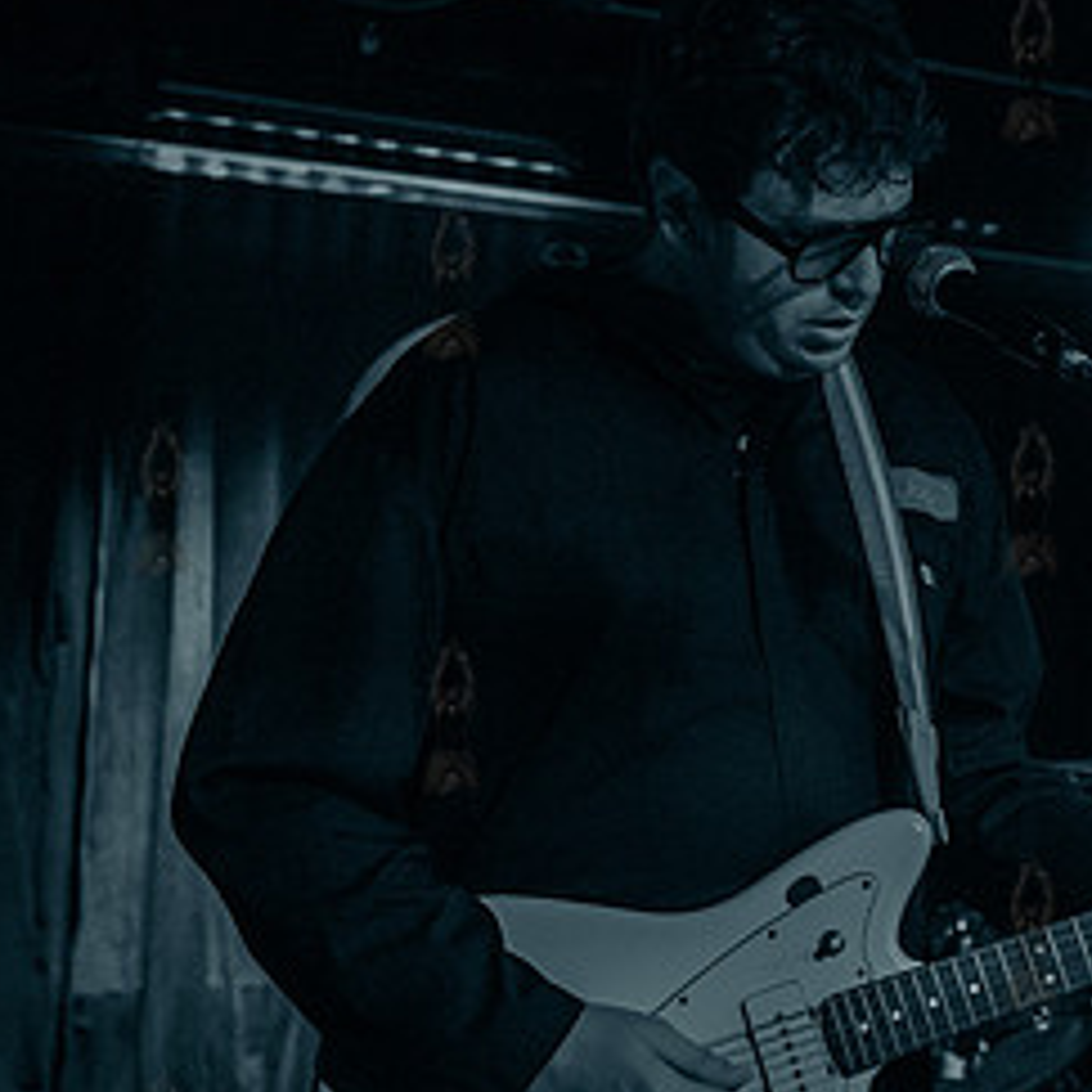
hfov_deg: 23.5
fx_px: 2534
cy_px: 497
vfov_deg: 24.3
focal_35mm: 71
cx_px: 1029
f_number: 3.2
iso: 16000
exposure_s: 1/320
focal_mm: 35
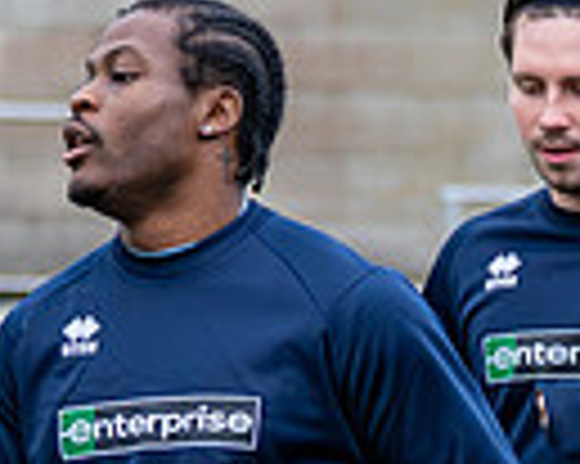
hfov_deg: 3.1
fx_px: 10858
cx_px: 381
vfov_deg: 2.4
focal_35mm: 633
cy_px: 649
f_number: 2.5
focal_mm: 67
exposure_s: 1/800
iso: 1250
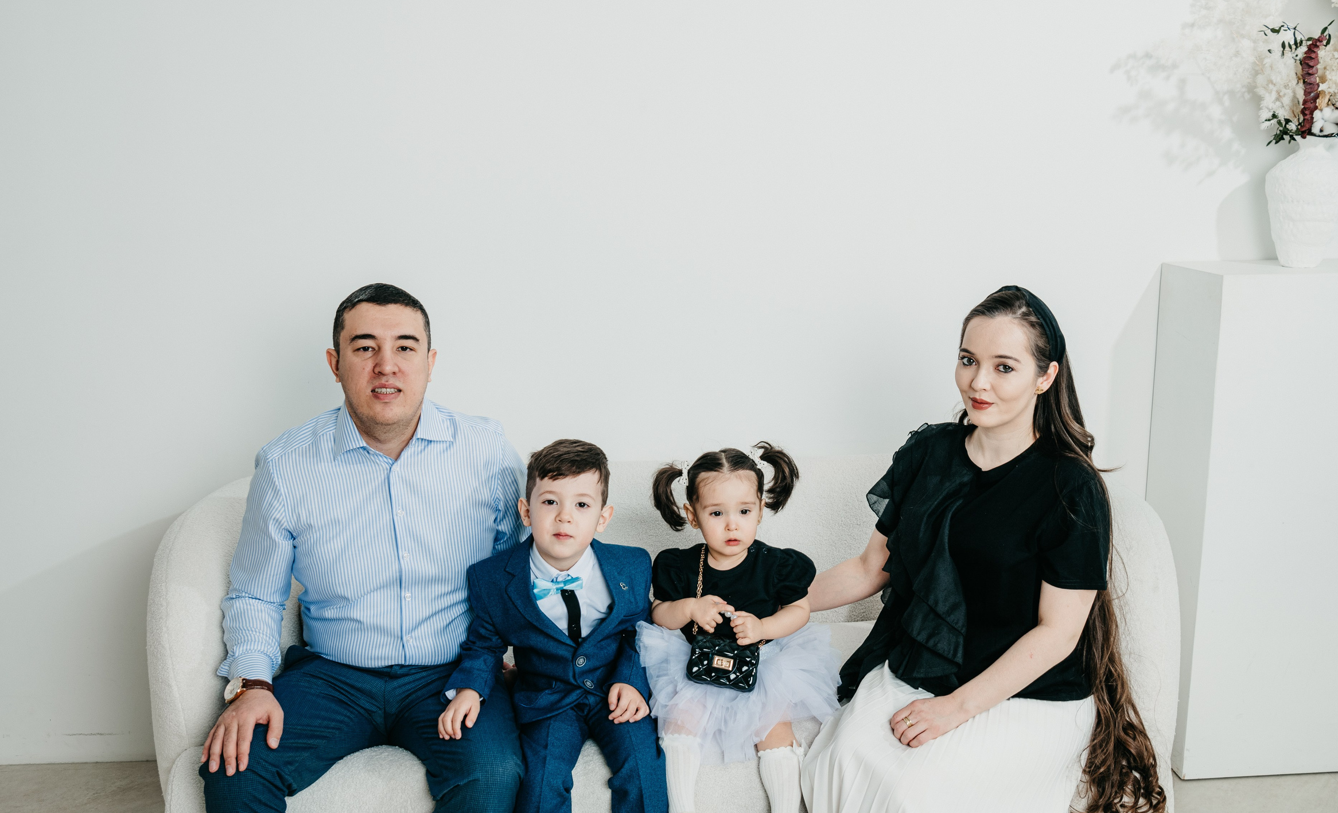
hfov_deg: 54.4
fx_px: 1302
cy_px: 453
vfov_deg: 34.6
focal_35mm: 36
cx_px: 675
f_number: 7.1
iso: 160
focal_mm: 29
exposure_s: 1/125
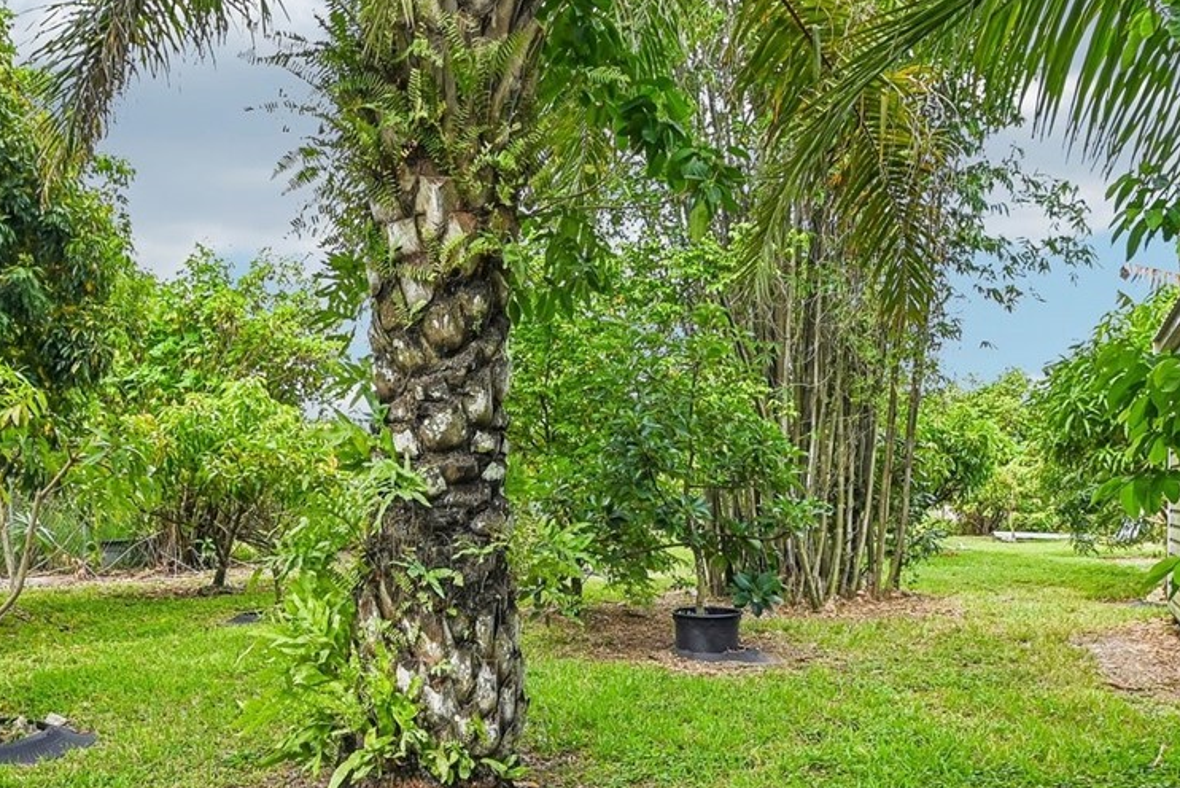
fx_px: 1049
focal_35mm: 32
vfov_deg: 40.8
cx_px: 503
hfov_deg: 58.5
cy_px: 499
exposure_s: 1/125
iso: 100
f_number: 6.3
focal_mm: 14
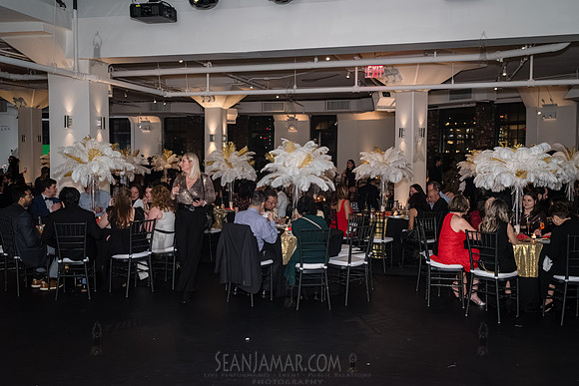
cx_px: 290
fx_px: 566
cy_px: 193
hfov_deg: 54.2
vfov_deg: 37.7
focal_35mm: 35
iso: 8000
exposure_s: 1/400
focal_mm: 35
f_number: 5
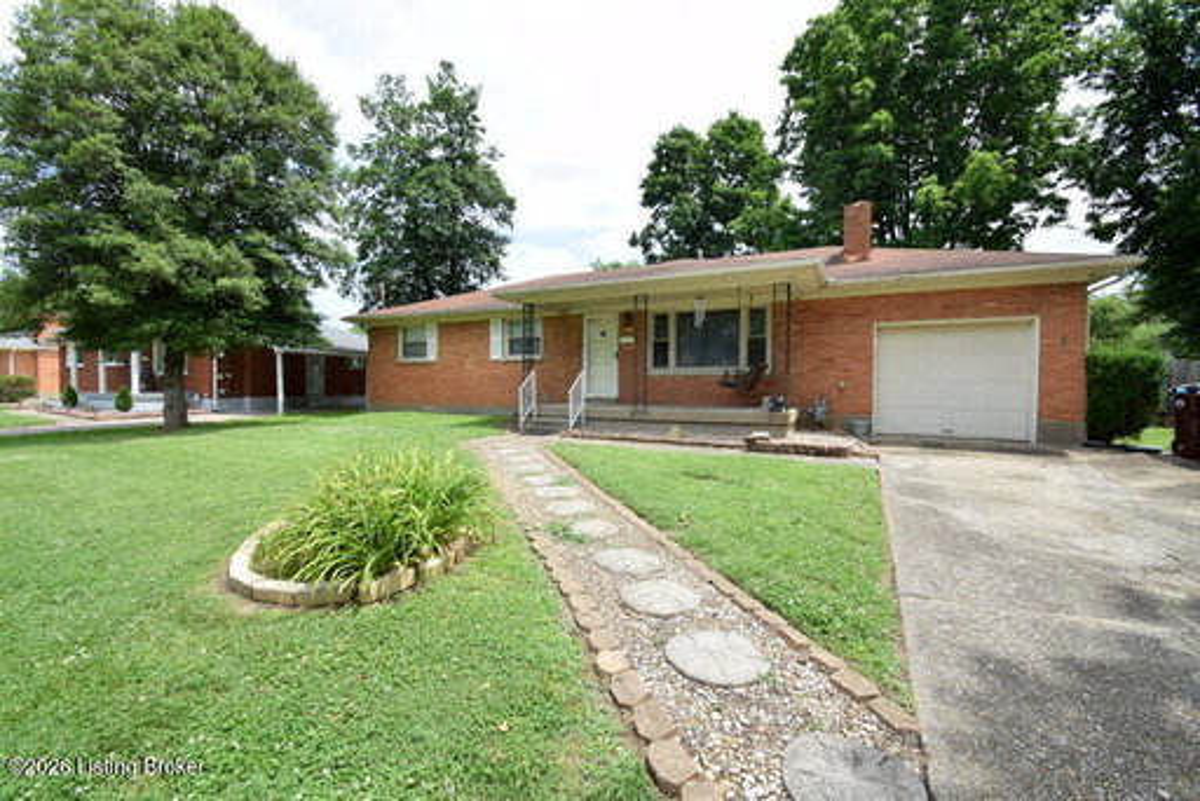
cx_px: 600
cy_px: 400
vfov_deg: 77.4
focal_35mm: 15
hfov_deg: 100.4
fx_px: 500
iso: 200
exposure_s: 1/320
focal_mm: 10
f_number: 9
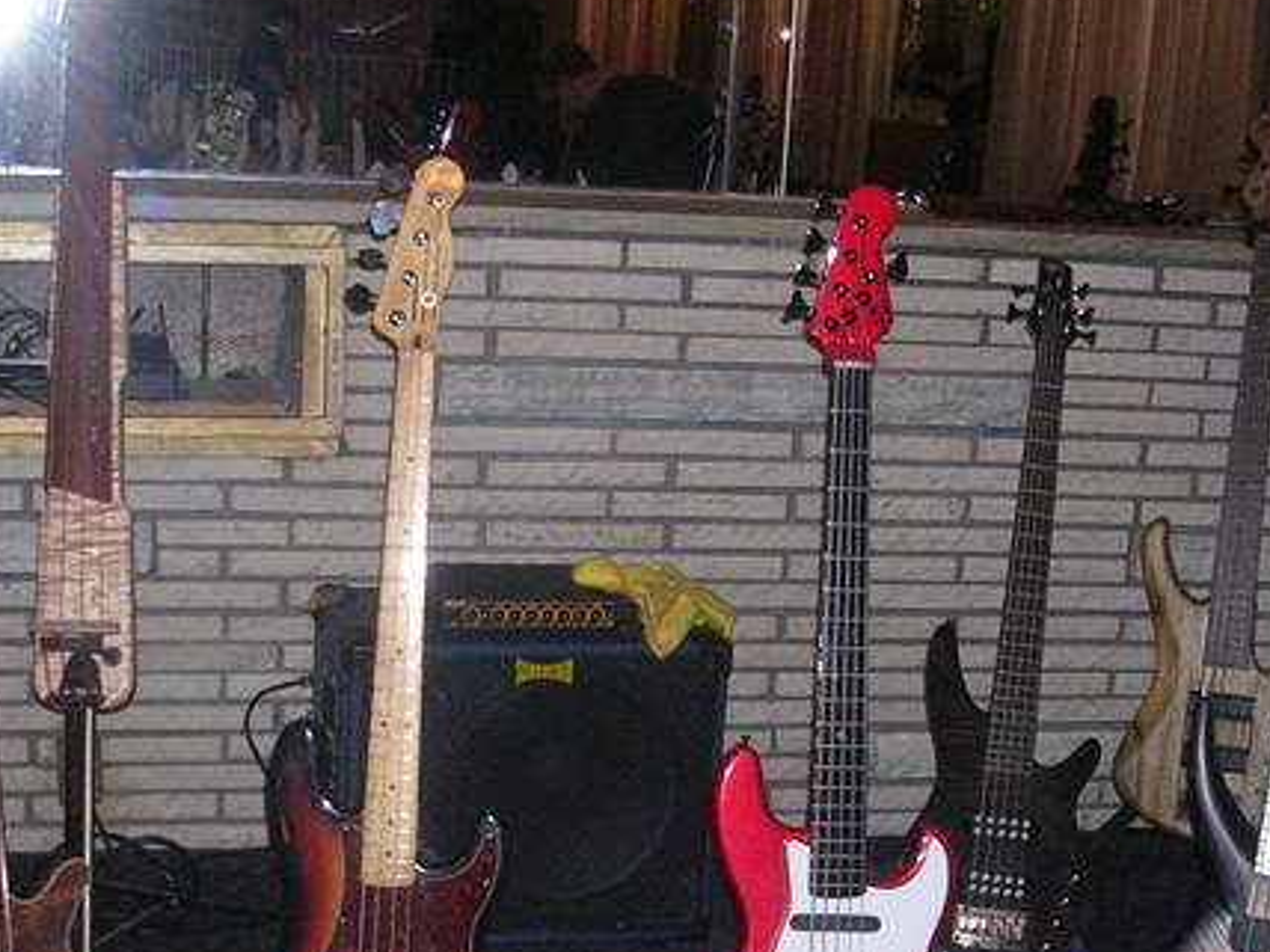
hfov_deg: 27.4
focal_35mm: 71
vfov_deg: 20.5
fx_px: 2605
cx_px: 593
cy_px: 747
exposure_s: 1/60.1
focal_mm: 5.8
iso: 165
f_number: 2.8
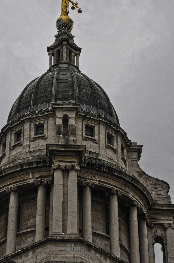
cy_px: 130
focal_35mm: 113
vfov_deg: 18.1
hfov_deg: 12.1
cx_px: 67
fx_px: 821
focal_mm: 60
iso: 200
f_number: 7.1
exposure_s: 1/200
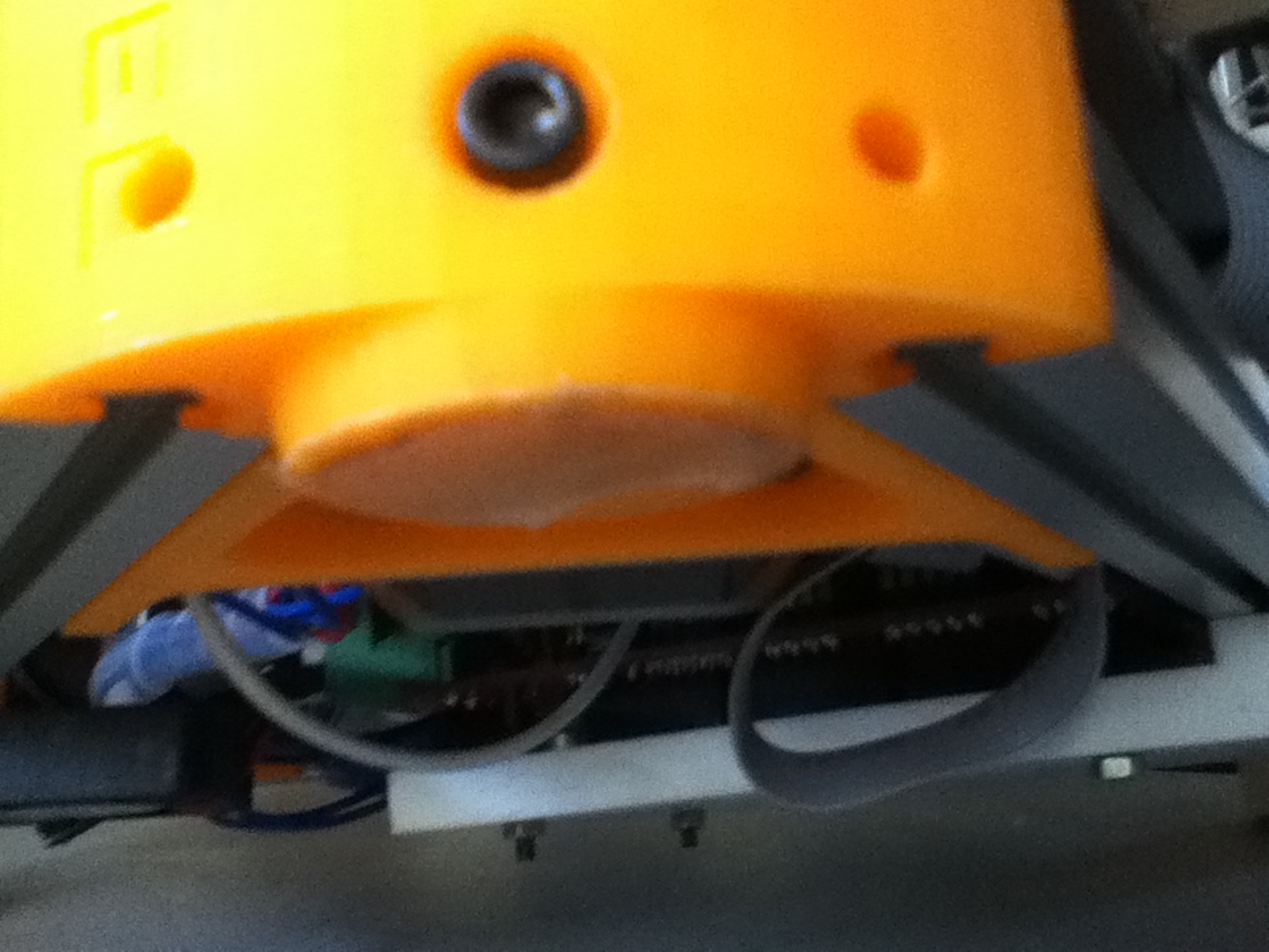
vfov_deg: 44.2
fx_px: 1173
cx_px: 634
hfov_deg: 56.8
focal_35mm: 32
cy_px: 476
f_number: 2.4
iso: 500
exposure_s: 1/30
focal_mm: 3.85
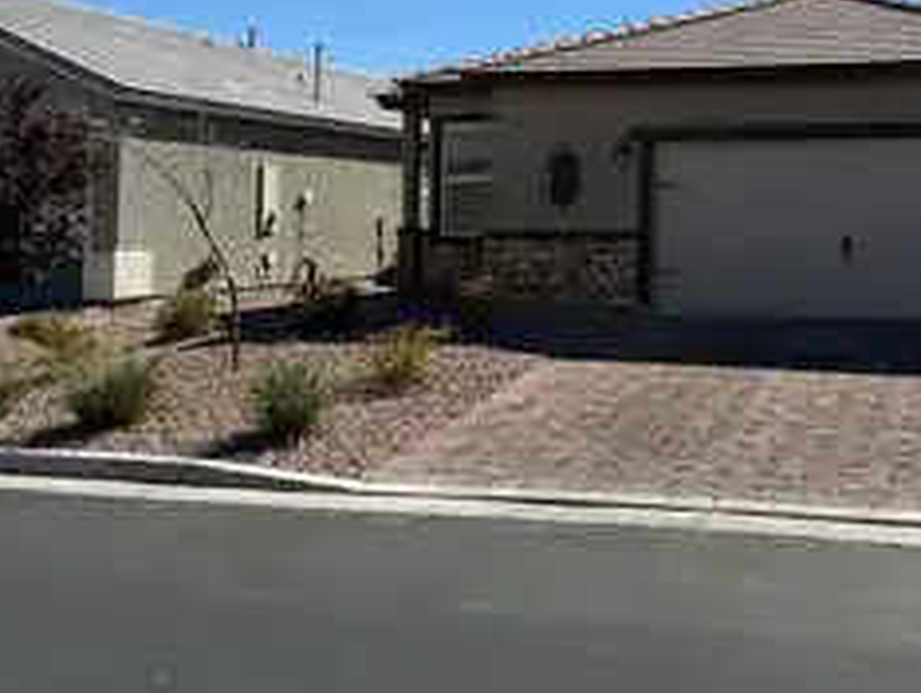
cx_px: 712
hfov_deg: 43.9
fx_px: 1092
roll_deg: -0.2
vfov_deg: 34.4
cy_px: 165
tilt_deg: +2.1
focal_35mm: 41
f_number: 1.78
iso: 80
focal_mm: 6.76
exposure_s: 1/5319
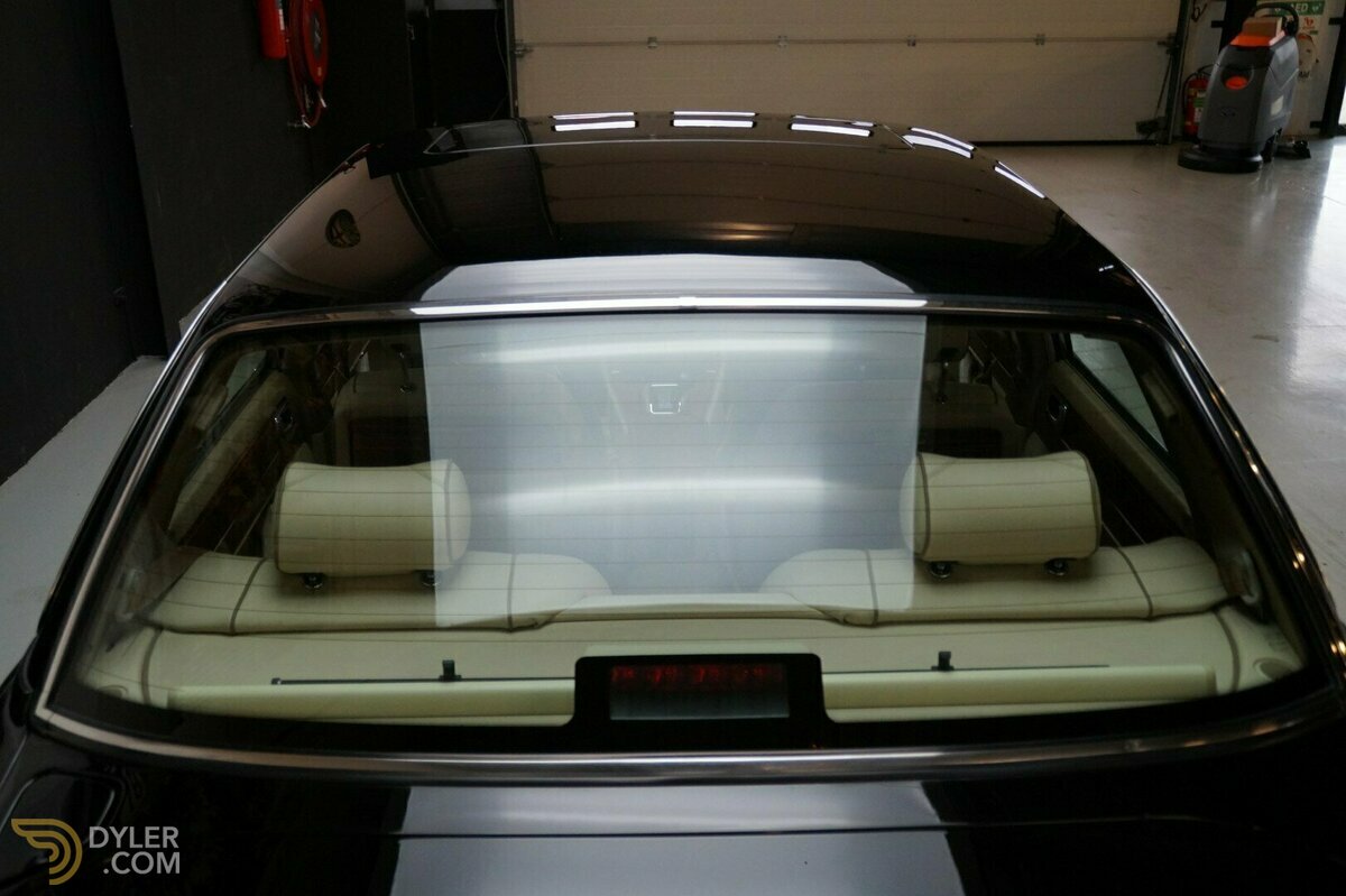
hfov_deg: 53.2
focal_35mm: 36
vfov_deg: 36.8
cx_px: 673
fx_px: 1345
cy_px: 448
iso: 1250
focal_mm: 24
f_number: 4
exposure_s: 1/160
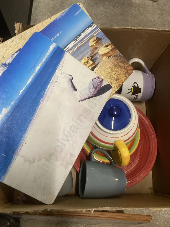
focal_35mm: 28
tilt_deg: -71.4
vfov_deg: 63.4
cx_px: 85
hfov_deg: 49.7
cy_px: 114
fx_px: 183
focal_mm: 3.99
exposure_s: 1/33
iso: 320
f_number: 1.8
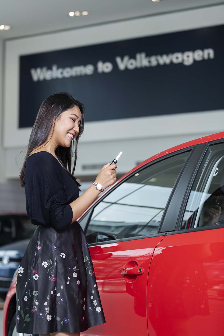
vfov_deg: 28.8
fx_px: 653
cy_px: 168
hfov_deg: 19.5
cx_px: 112
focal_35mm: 70
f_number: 2.8
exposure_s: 1/250
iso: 100
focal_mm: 70
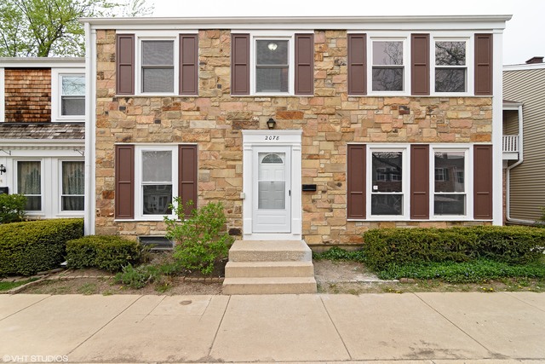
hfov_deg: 95.0
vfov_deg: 72.1
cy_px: 182
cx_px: 272
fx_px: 250
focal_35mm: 16
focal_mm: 11
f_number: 8
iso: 200
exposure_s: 1/160
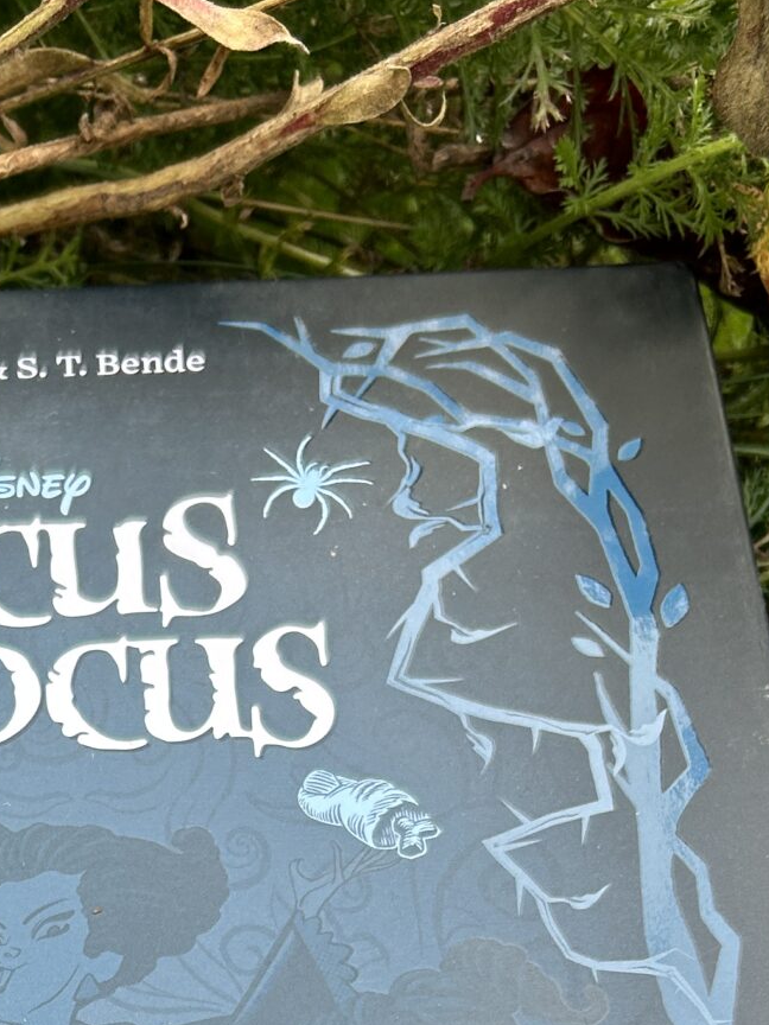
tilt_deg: -68.2
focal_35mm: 77
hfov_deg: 18.5
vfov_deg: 23.4
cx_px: -37
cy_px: 1191
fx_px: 2281
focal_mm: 5.7
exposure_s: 1/260
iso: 40
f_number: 1.5
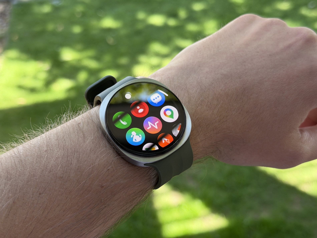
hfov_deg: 39.7
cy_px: 119
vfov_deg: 30.3
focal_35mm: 48
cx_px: 158
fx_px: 440
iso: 80
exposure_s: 1/318
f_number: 1.78
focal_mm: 6.76
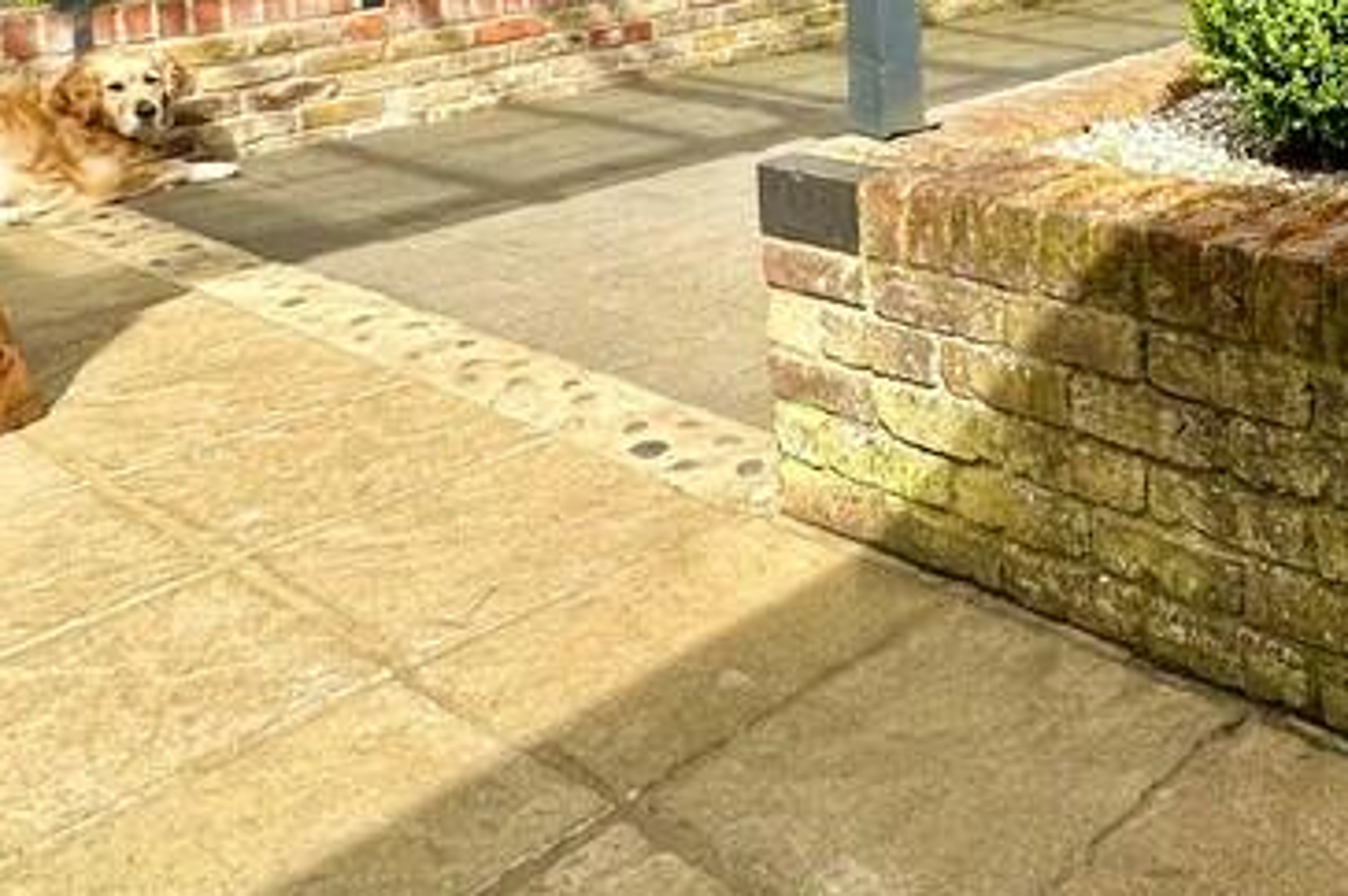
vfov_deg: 28.2
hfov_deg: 40.6
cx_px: 1389
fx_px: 1534
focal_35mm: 41
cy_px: -193
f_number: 2.2
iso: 40
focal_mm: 2.22
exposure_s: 1/1304
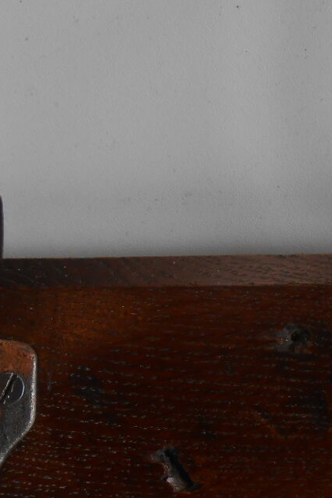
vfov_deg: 29.6
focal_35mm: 68
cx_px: 193
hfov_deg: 20.0
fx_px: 941
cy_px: 229
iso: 80
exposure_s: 1/80
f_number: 3.5
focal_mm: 4.6
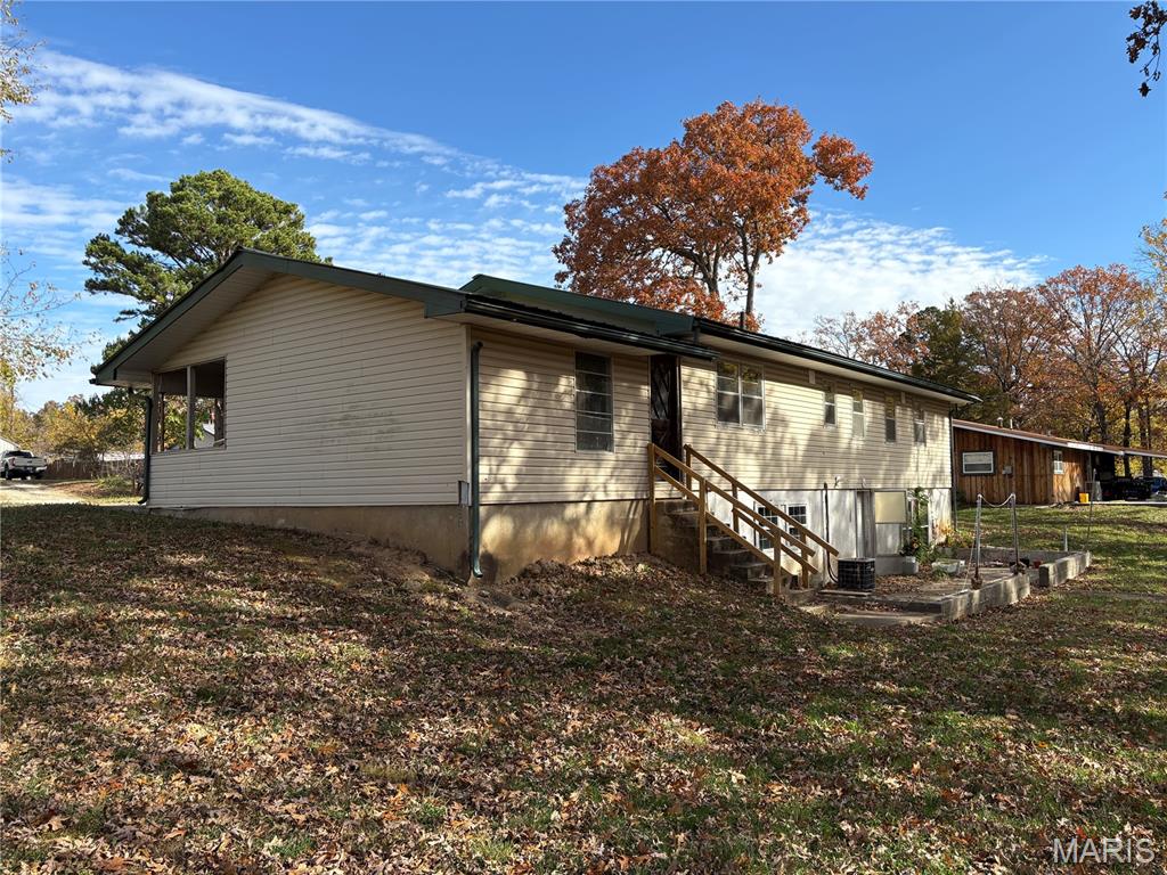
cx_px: 584
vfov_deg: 53.1
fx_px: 877
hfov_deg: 67.3
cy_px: 438
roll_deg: +1.2
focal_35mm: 26
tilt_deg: +3.6
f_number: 1.6
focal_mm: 5.96
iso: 50
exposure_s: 1/1667
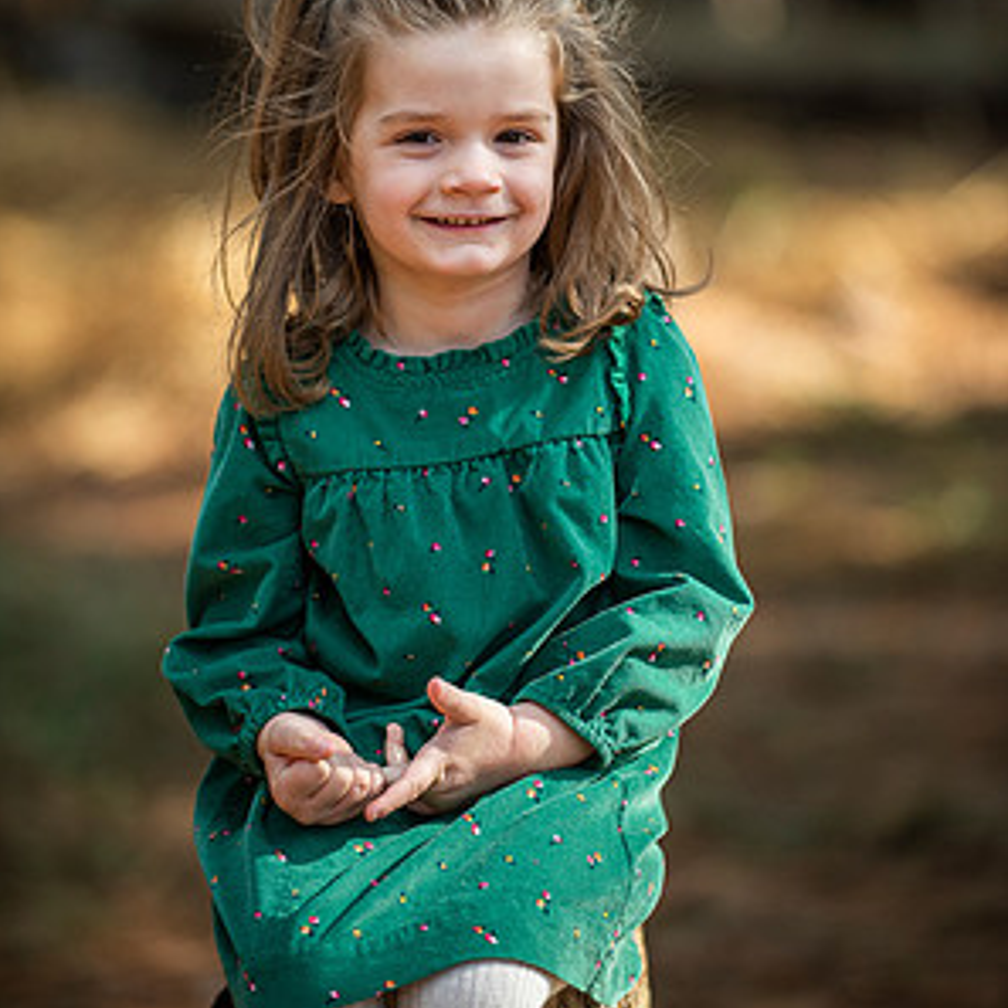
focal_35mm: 219
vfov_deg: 8.0
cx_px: 502
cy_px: 305
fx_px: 7215
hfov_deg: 8.0
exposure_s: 1/800
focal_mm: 170
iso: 400
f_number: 2.8
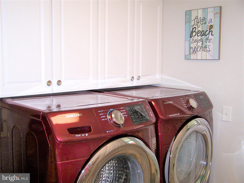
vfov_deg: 37.7
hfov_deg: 49.0
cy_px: 92
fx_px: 268
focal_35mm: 38
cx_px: 122
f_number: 2.8
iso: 140
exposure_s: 1/60
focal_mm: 6.3
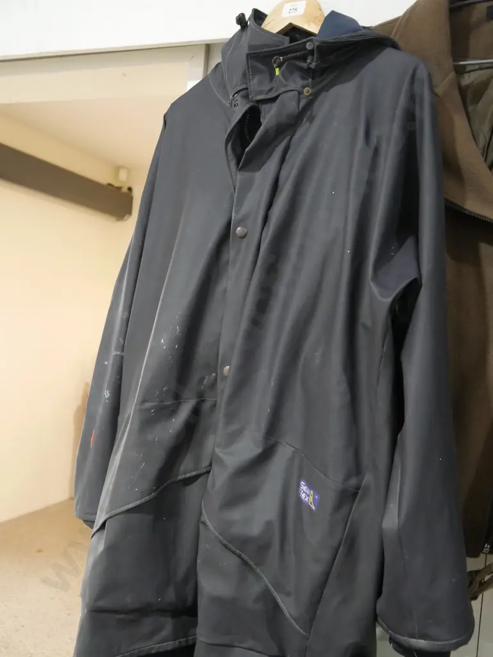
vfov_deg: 56.8
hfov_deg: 44.2
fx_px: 607
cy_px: 328
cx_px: 246
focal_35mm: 32
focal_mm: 16
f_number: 3.6
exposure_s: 1/60
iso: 2500
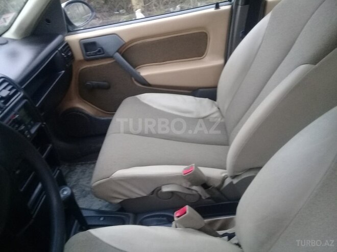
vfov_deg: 45.4
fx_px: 302
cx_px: 168
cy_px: 126
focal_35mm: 31
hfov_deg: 58.4
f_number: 2.2
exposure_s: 1/25
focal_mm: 3.3
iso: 160
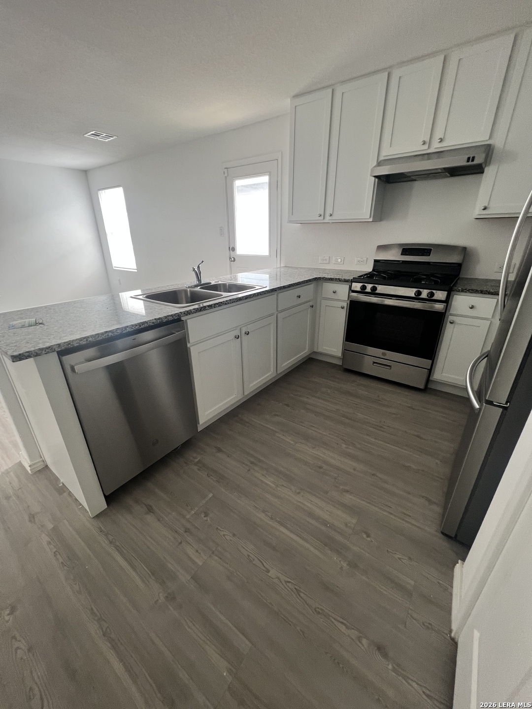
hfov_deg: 89.9
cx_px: 266
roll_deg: +1.6
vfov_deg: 106.2
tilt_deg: -23.1
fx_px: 266
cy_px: 354
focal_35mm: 13
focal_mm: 1.57
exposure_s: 1/30
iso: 100
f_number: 1.8
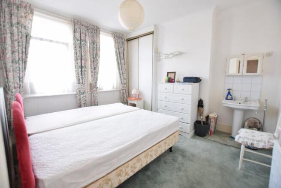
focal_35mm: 15
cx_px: 140
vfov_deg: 77.4
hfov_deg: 100.4
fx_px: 117
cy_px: 94
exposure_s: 1/20
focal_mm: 10
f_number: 3.5
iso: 100
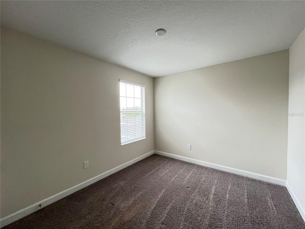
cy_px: 114
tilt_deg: -1.3
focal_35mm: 13
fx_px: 115
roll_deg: +1.5
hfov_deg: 106.2
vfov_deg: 89.9
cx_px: 152
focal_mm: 1.57
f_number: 1.8
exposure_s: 1/60
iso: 320
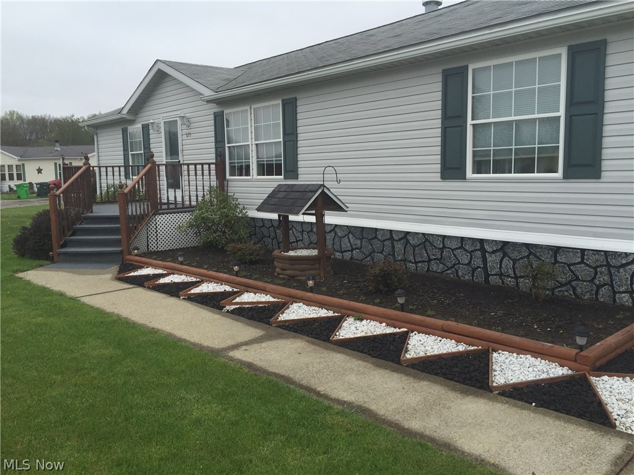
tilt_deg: -7.0
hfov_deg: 61.7
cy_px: 238
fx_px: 531
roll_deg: +0.5
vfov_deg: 48.2
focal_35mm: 29
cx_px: 317
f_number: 2.2
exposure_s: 1/670
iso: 32
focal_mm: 4.15
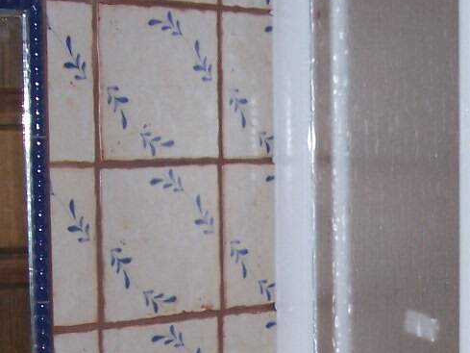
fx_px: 1412
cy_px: 403
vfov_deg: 13.9
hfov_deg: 18.7
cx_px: 365
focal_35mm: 104
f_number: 2.7
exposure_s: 1/60
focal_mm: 5.6
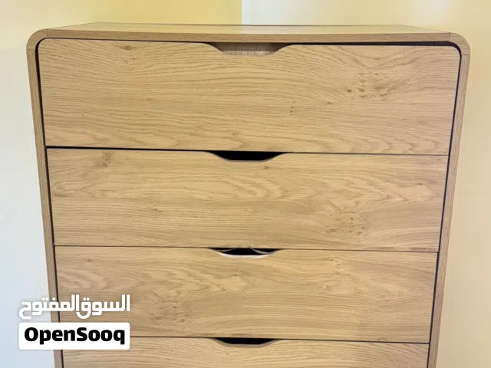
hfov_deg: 71.6
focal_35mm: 24
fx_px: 340
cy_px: 184
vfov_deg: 56.8
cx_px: 246
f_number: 1.78
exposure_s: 1/60
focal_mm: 6.76
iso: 800
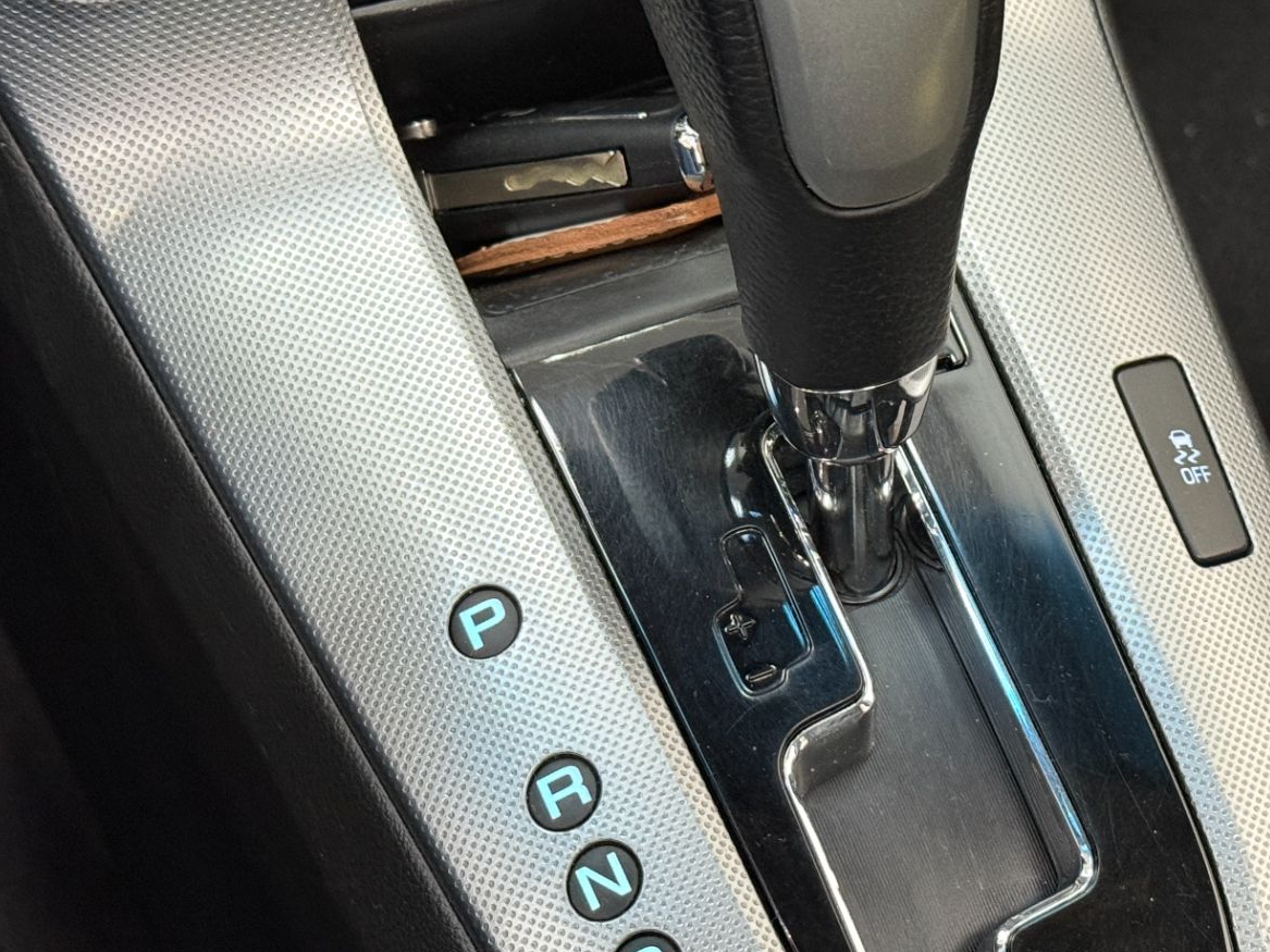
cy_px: 382
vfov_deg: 18.6
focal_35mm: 79
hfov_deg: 24.6
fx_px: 2898
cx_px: 861
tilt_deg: -48.2
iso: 320
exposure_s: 1/40
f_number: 1.78
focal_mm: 6.76
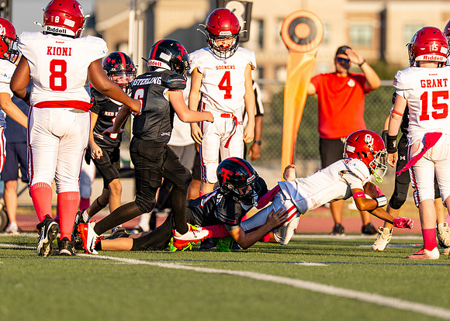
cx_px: 214
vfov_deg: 3.2
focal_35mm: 444
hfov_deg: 4.5
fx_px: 5679
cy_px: 146
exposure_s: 1/1600
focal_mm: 200
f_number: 2.8
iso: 100
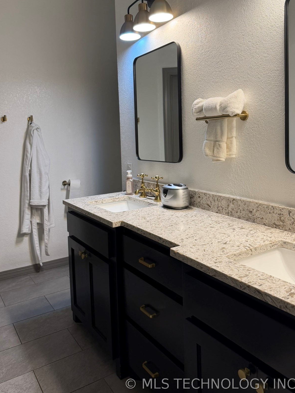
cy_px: 157
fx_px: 329
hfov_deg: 48.2
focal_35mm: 29
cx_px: 160
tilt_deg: -4.6
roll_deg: +1.1
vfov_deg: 61.1
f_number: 1.78
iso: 125
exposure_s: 1/120
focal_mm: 6.76
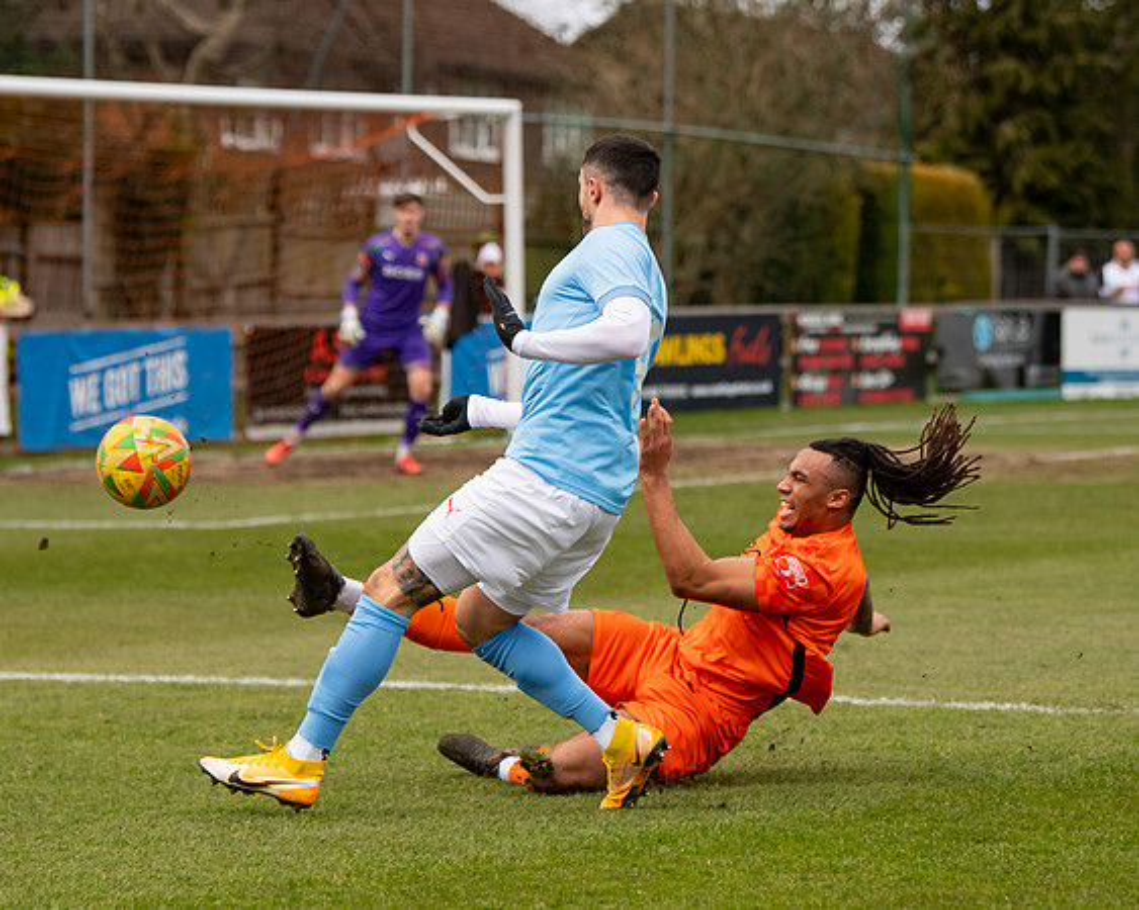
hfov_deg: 10.8
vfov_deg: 8.6
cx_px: 595
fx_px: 6026
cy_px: 448
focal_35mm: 179
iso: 500
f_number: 4
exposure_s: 1/1600
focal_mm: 122
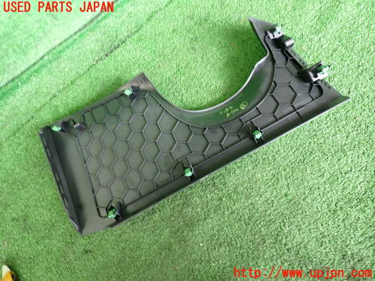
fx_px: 271
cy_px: 140
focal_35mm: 25
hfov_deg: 69.4
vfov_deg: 54.9
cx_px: 188
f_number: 2
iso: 250
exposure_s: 1/30
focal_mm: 4.5
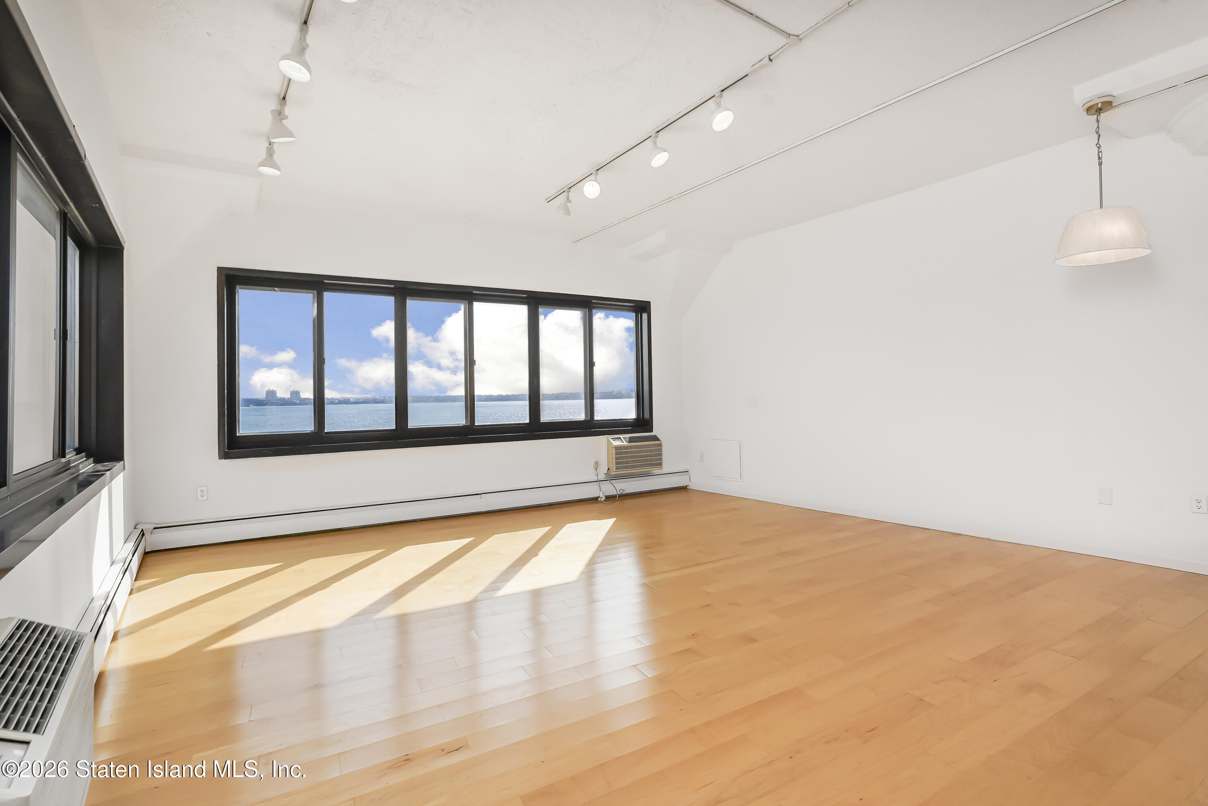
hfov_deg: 96.7
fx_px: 537
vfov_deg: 73.7
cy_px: 403
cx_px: 604
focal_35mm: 16
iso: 100
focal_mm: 16
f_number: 8
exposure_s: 1/160
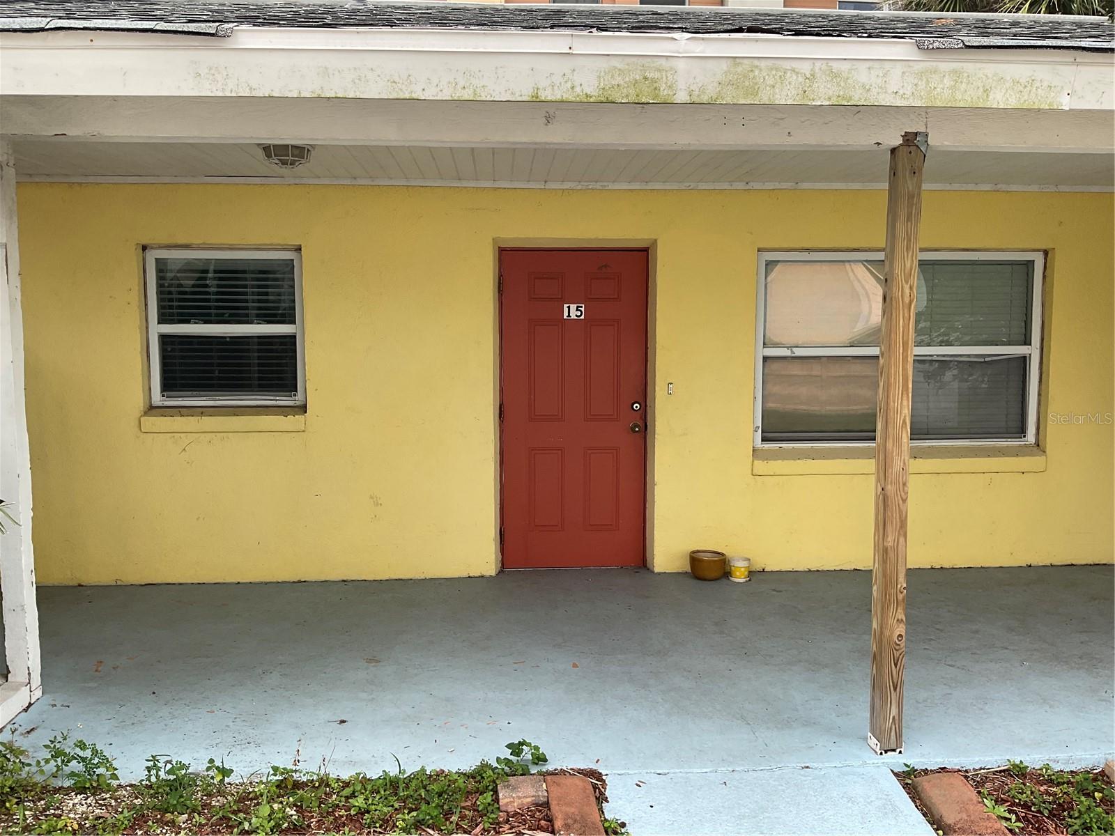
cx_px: 558
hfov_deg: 61.7
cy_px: 418
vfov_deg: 48.2
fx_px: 934
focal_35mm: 29
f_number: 1.8
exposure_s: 1/469
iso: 16
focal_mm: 3
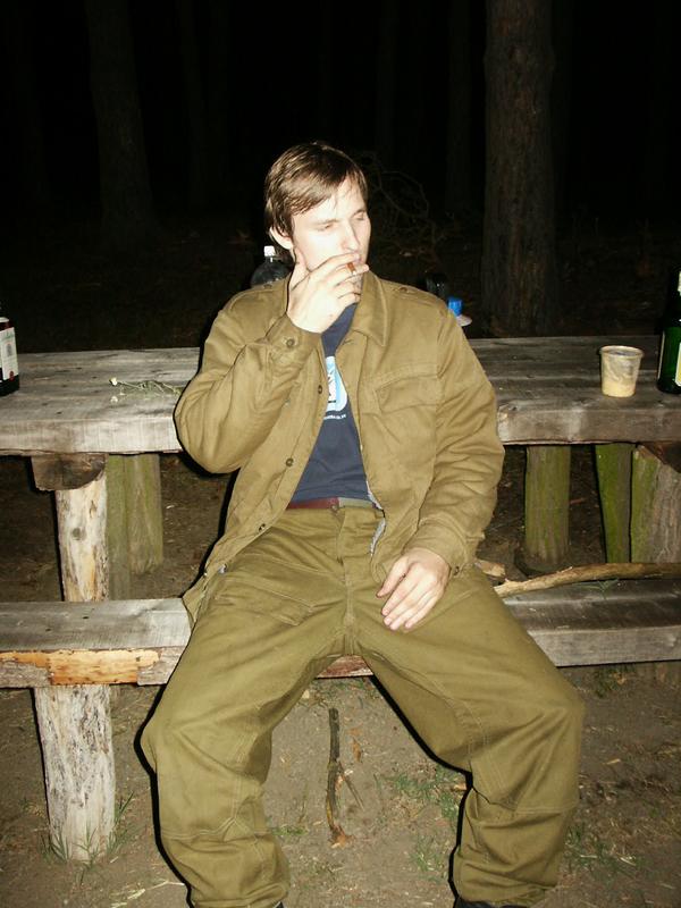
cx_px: 340
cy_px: 454
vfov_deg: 52.6
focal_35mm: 35
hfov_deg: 40.7
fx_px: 918
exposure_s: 1/45
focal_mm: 7.18
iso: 200
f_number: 3
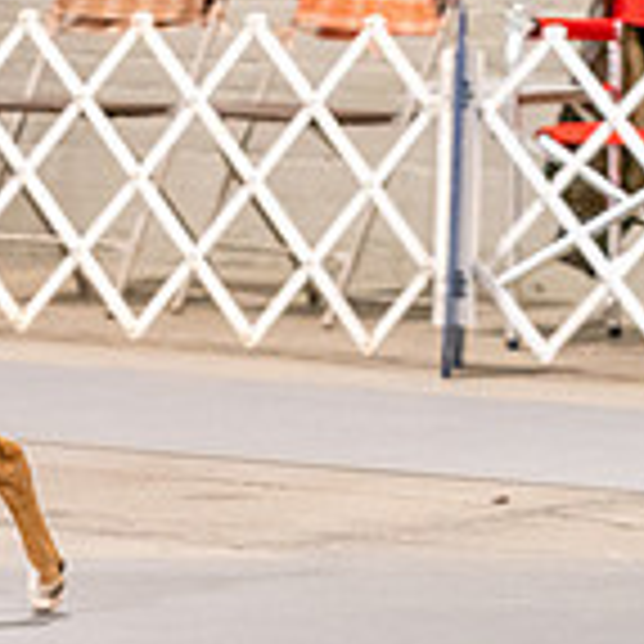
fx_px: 6230
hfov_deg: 5.8
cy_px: -137
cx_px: -360
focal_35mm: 296
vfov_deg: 5.9
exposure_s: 1/250
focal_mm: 86
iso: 6400
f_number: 3.2
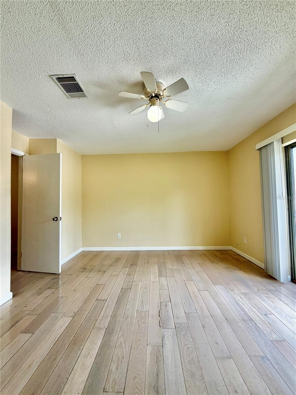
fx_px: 160
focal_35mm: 14
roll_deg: +1.2
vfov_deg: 102.1
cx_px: 148
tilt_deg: +2.8
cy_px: 198
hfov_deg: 85.7
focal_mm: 2.22
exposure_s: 1/121
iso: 80
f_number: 2.2
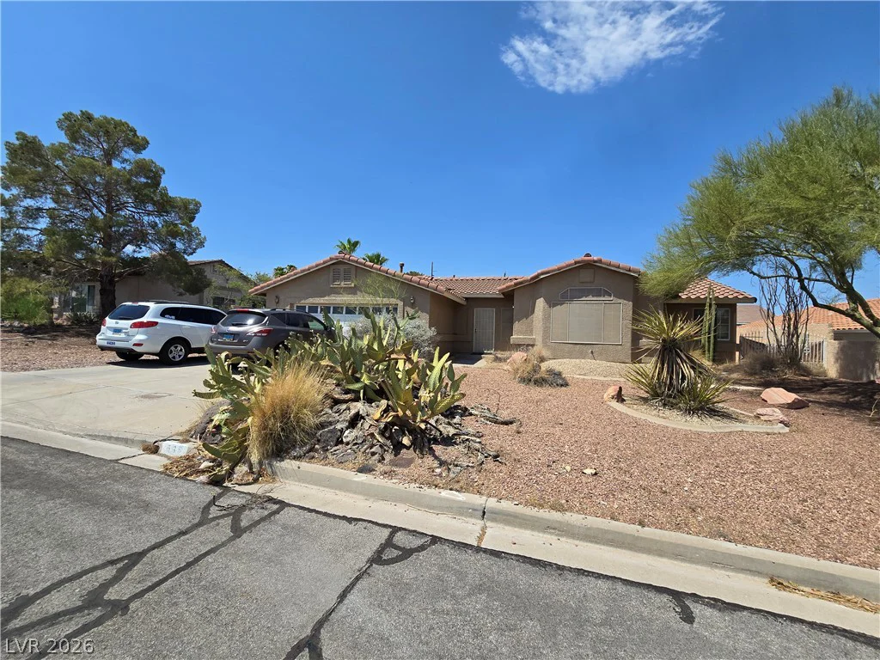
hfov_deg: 106.2
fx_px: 330
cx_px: 440
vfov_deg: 89.9
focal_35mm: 13
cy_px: 330
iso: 50
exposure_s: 1/2985
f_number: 2.2
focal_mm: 2.2
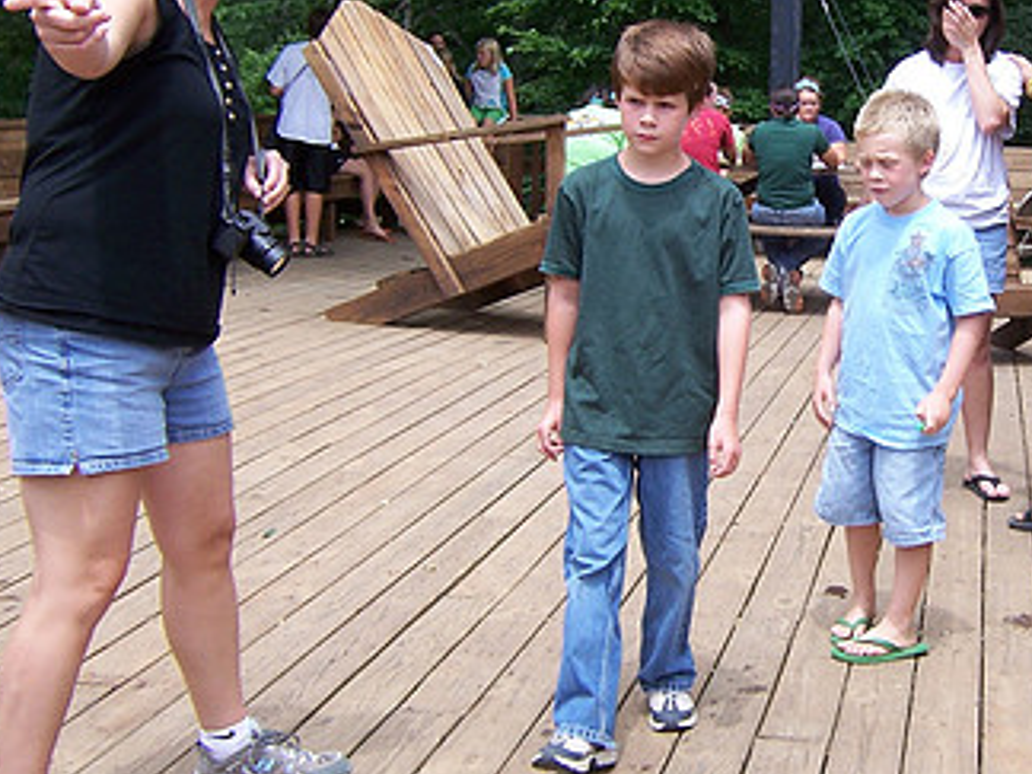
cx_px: 774
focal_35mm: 59
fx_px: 1759
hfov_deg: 32.1
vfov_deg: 24.8
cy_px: 301
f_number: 3.4
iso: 80
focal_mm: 5.5
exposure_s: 1/350
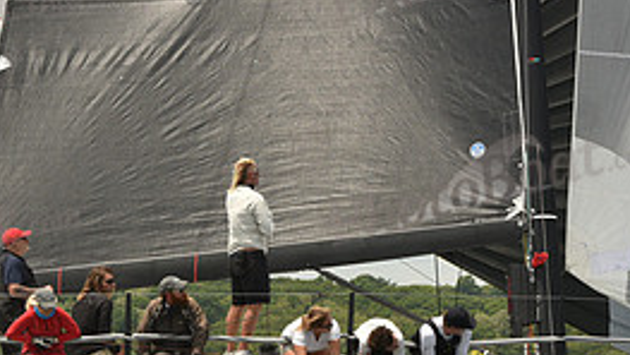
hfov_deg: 13.3
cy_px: 342
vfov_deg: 7.5
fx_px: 2706
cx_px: 206
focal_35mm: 162
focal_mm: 70
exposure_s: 1/1000
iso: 400
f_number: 11
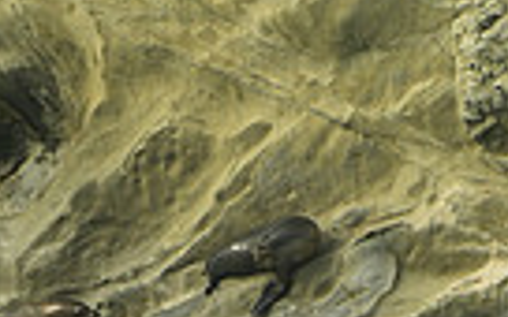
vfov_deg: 0.8
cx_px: 616
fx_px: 24020
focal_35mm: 1735
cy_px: 158
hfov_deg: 1.2
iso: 64
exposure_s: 1/250
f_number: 5.6
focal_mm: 400
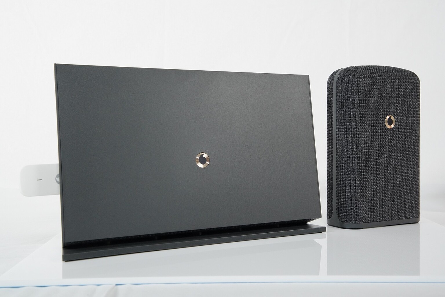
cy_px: 148
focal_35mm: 50
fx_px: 618
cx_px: 222
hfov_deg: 39.6
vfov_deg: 27.0
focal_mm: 50
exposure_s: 1/80
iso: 3200
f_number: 13
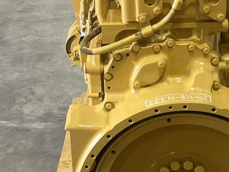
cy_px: 70
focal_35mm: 85
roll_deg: +2.0
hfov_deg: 23.0
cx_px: 138
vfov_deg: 17.4
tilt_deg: -24.3
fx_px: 562
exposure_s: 1/113
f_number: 1.5
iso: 125
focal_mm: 5.7
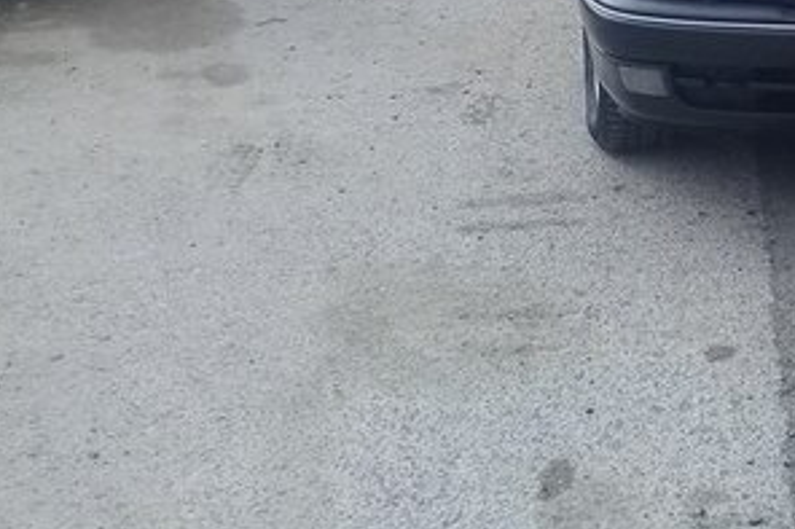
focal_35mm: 72
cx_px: 873
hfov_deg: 26.0
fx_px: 1589
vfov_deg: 18.2
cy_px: -63
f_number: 2.2
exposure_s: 1/1048
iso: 50
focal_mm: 3.3
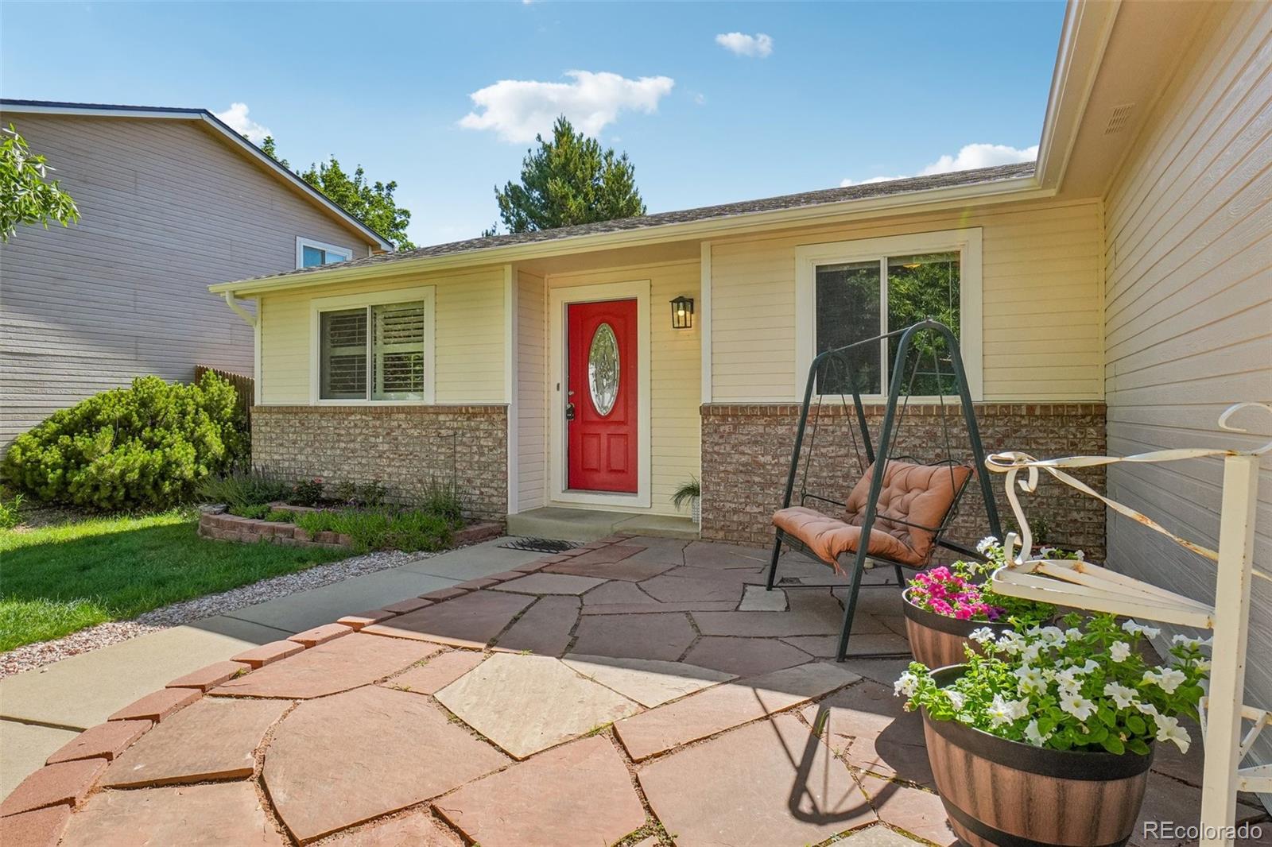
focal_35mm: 18
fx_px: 636
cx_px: 636
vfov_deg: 67.4
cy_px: 424
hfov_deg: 90.0
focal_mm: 12
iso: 400
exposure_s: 1/640
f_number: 8
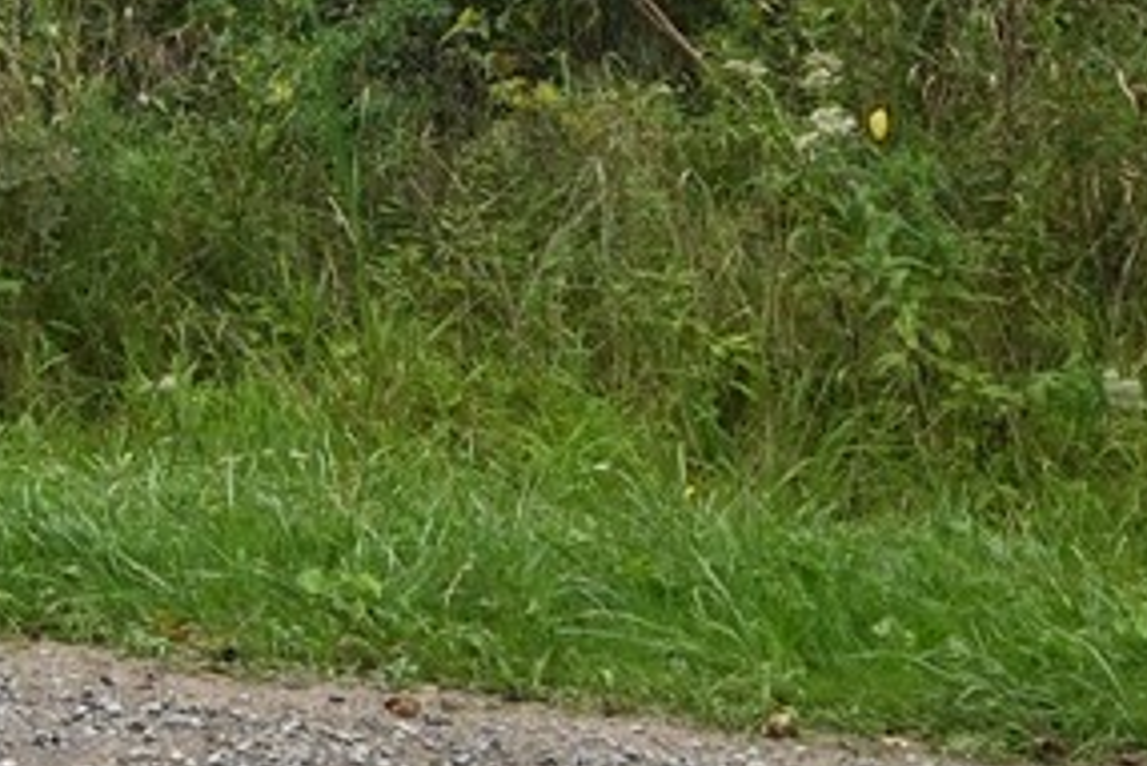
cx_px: -473
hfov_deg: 19.9
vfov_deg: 13.5
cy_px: -606
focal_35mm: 91
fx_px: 2901
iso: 200
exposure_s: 1/250
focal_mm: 16
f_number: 5.6
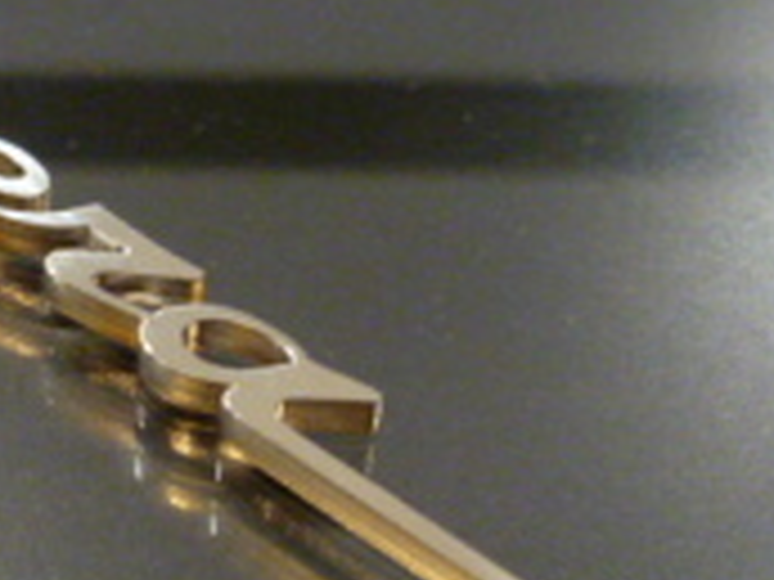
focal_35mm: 80
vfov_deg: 18.4
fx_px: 1789
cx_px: -14
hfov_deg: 23.3
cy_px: 247
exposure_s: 1/50
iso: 800
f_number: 3
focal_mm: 5.7
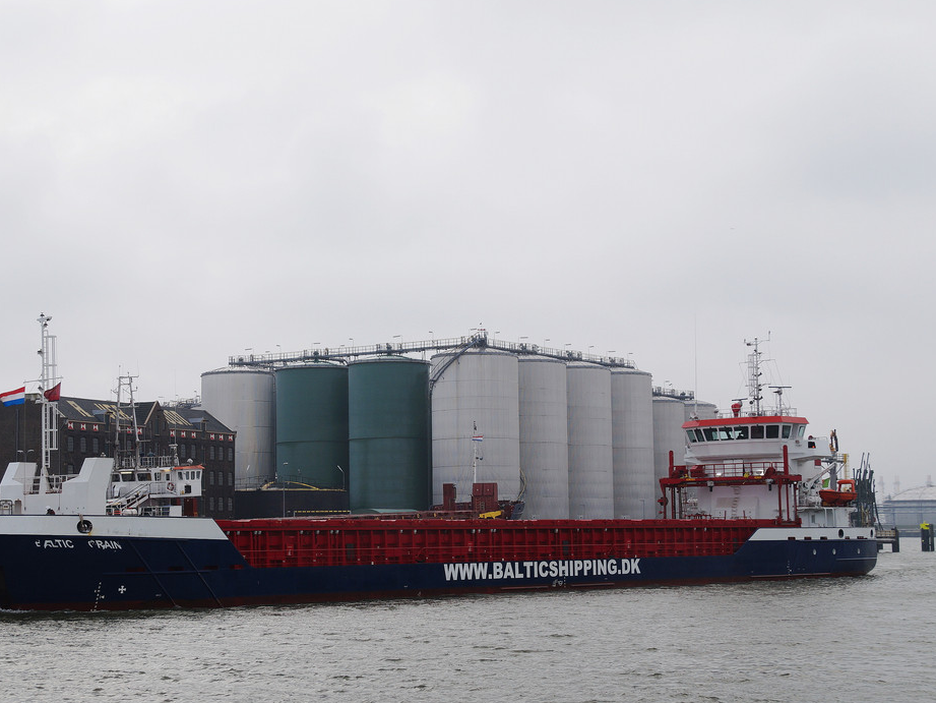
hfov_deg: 23.1
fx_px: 2289
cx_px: 380
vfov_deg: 17.4
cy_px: 359
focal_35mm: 85
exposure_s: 1/125
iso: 100
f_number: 7.1
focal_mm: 45
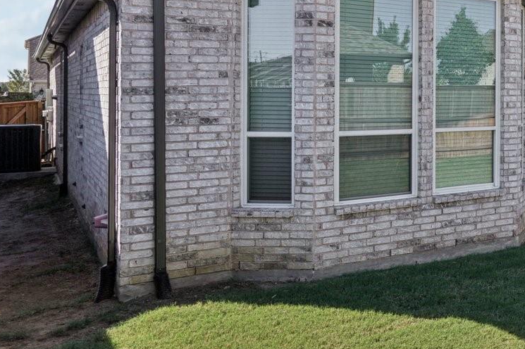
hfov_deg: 33.2
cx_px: 678
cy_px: 93
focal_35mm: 44
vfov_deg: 30.0
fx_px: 641
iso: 100
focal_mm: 16
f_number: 8
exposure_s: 1/200
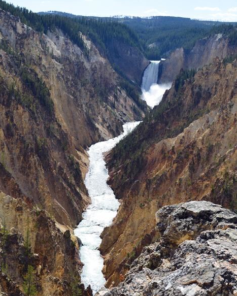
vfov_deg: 35.0
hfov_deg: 28.3
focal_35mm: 54
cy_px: 152
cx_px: 120
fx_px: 470
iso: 100
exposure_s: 1/125
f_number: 11
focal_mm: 29
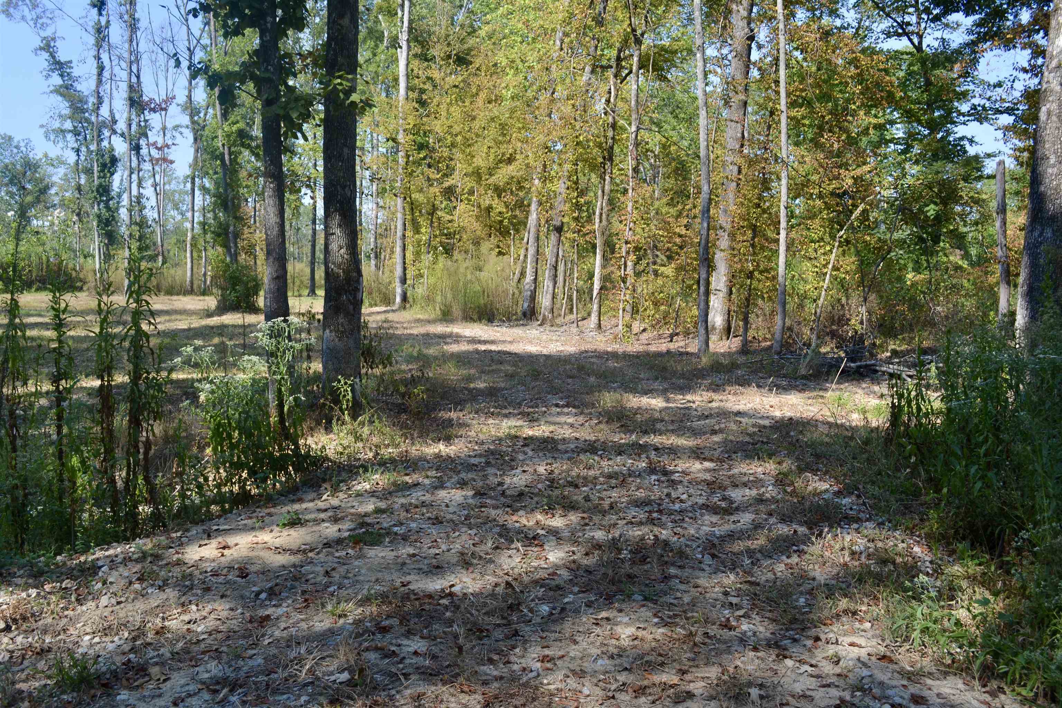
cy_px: 354
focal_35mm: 33
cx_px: 531
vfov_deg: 40.0
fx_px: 973
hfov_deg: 57.2
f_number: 8
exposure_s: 1/125
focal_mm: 22
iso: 100
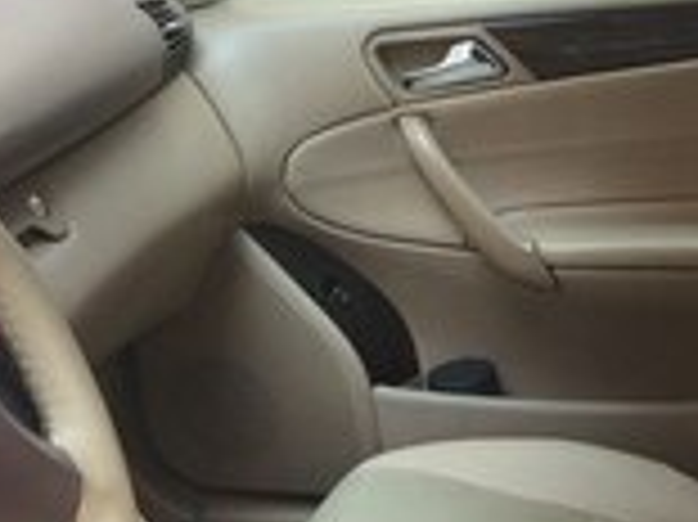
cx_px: 495
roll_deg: +2.7
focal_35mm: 93
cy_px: 644
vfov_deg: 15.3
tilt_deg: -26.7
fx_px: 1874
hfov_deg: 21.0
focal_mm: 4.15
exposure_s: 1/50
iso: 40
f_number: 2.2
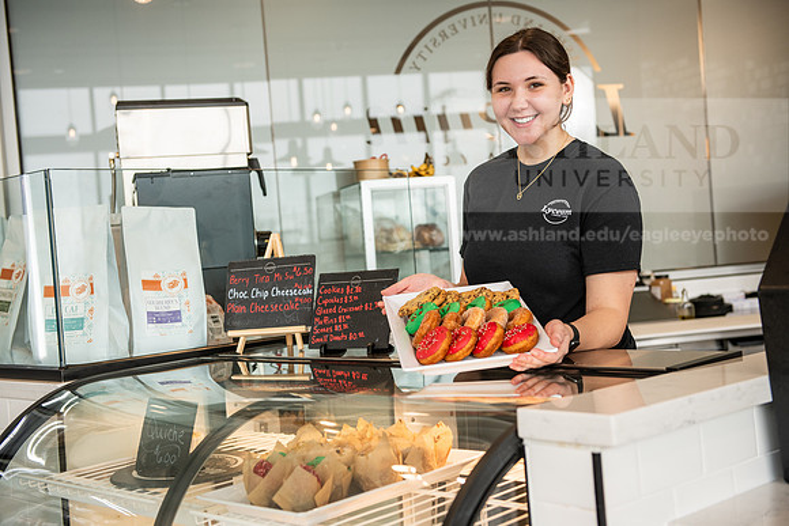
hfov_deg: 39.6
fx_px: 1096
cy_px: 263
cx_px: 394
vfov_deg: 27.0
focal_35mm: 50
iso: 500
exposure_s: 1/200
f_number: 3.5
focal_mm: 50
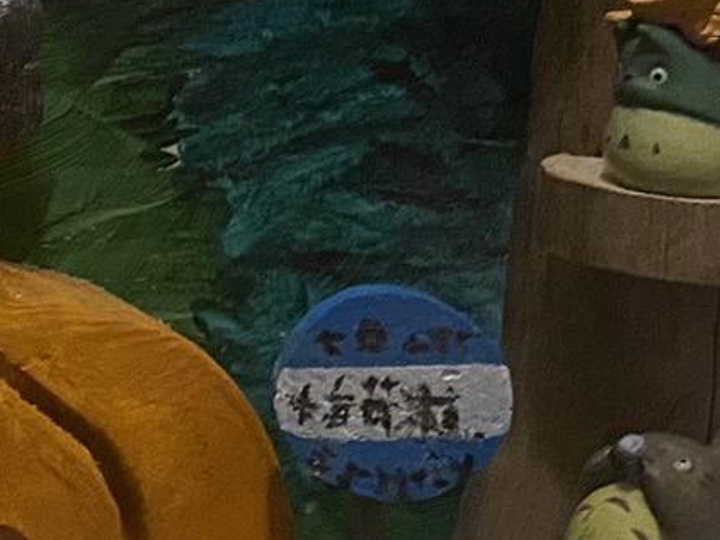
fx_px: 2620
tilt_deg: -10.1
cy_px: 60
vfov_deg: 11.7
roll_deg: +0.0
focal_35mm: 126
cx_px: -809
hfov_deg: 13.1
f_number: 1.8
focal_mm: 4.25
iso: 800
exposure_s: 1/30
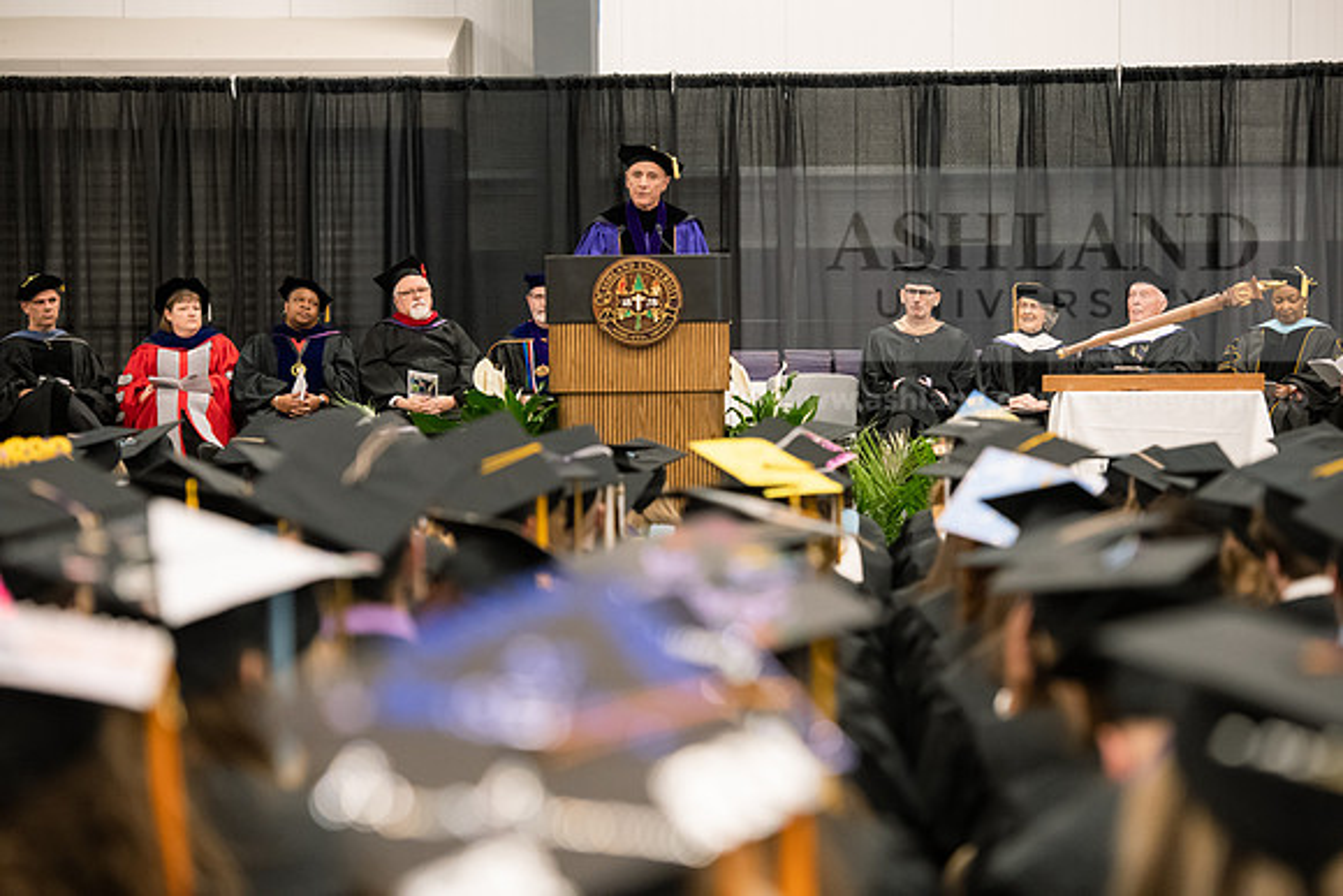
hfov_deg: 17.1
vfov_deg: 11.4
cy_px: 448
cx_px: 672
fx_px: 4478
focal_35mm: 120
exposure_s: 1/200
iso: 4000
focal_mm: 120
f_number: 3.5
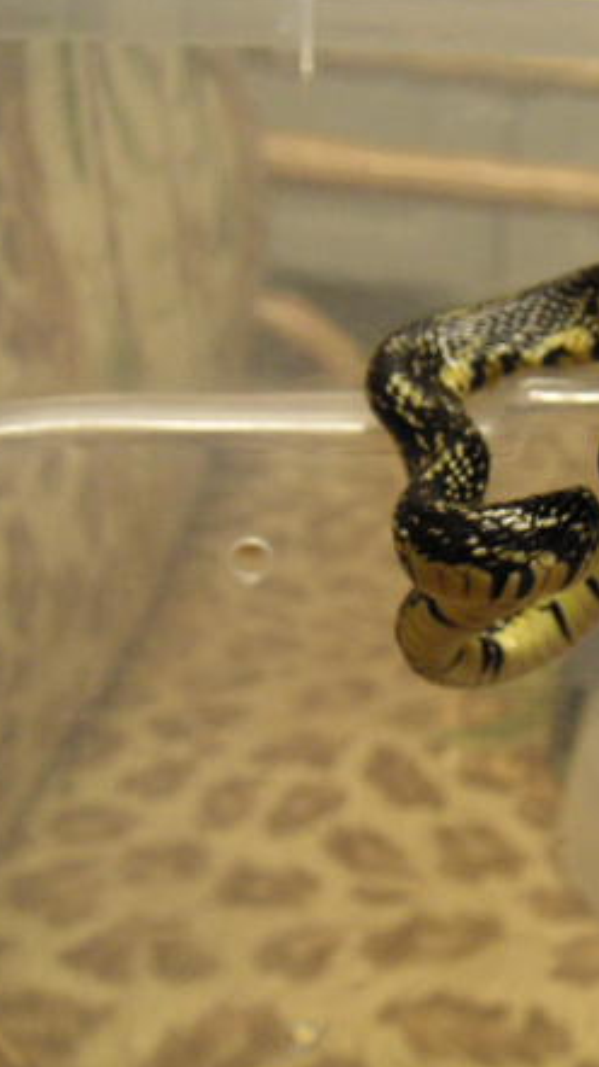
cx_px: 621
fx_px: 1697
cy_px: 512
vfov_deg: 34.9
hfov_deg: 19.4
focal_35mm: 60
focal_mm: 6
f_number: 2.8
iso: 100
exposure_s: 1/4
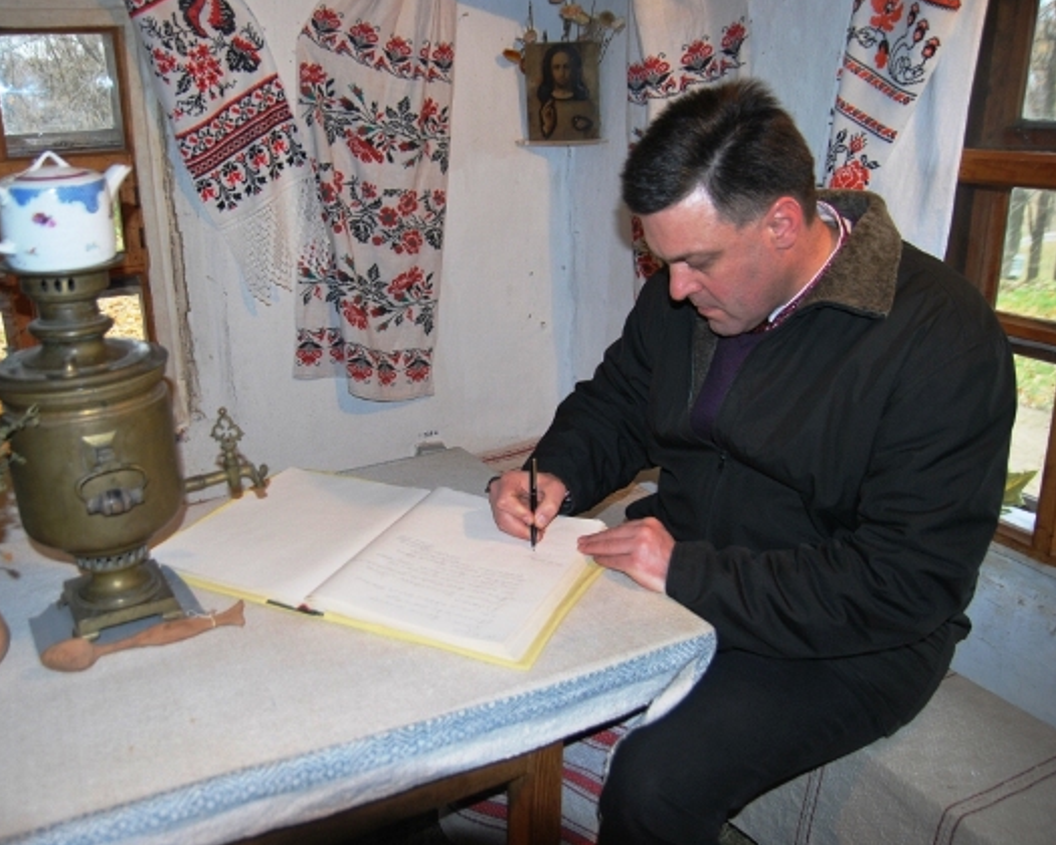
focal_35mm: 55
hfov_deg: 34.1
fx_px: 1719
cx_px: 428
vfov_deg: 27.6
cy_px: 422
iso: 200
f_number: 2.8
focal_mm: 32
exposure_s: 1/60
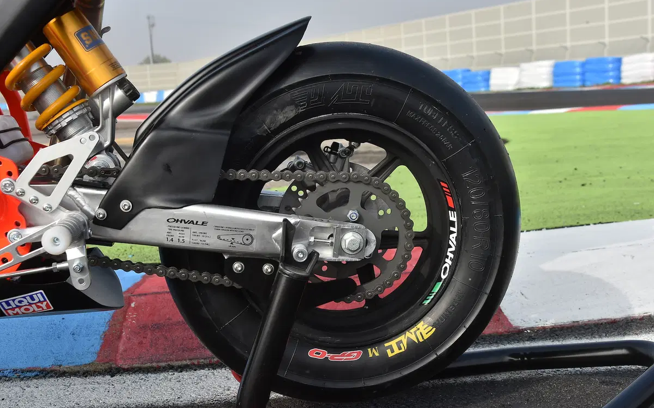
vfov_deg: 26.3
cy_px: 211
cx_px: 327
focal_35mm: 49
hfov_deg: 41.1
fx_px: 873
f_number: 11
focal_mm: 48
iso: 125
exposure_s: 1/200
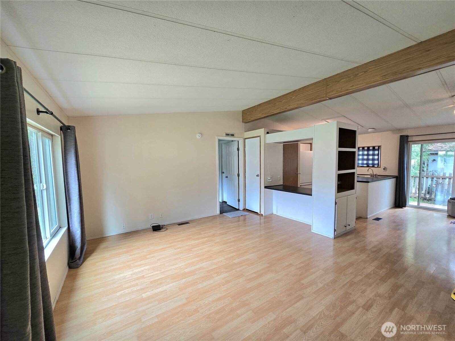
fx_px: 171
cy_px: 170
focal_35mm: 13
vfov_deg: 89.9
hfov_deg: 106.2
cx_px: 228
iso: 80
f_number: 2.2
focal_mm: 2.2
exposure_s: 1/60.2
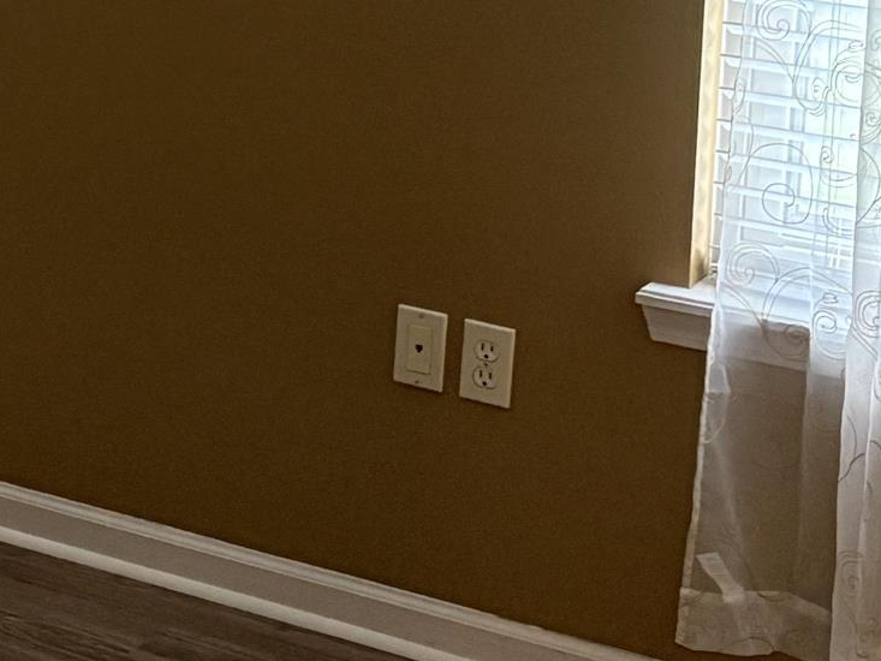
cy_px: -183
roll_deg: -0.1
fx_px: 2775
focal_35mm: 109
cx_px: -672
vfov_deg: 13.1
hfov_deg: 15.6
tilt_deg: -6.9
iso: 400
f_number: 1.6
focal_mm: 5.96
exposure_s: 1/60
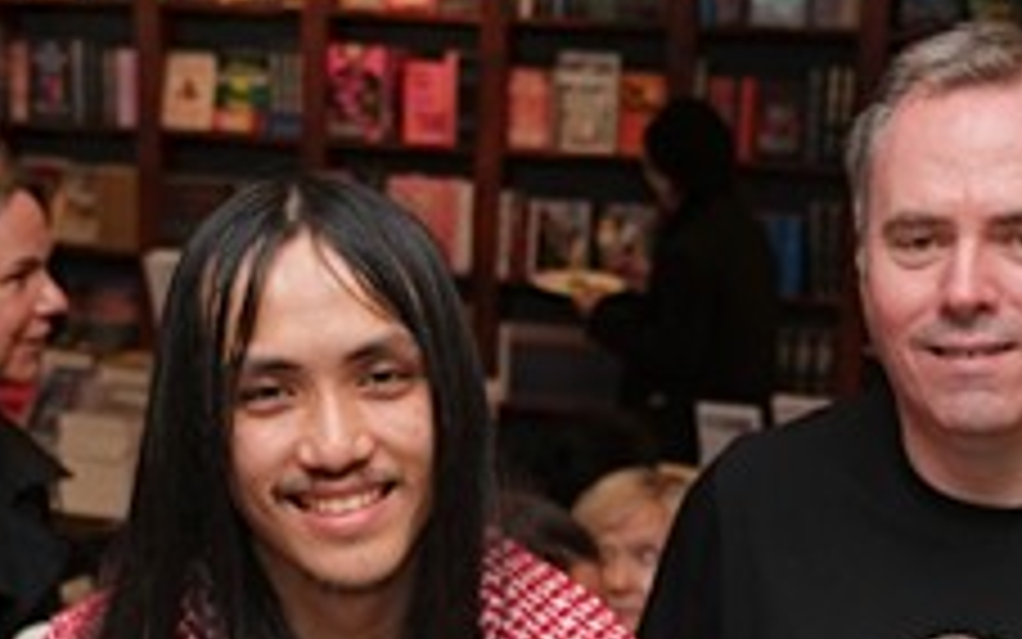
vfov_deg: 16.3
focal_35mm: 78
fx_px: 2173
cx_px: 554
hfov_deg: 26.5
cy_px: 688
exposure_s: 1/125
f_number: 2.8
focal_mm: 19.6
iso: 400
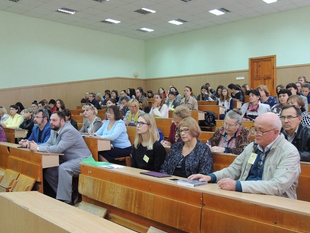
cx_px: 159
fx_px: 304
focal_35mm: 34
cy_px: 116
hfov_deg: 54.0
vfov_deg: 41.8
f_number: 3.2
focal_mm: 5.8
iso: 400
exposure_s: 1/15
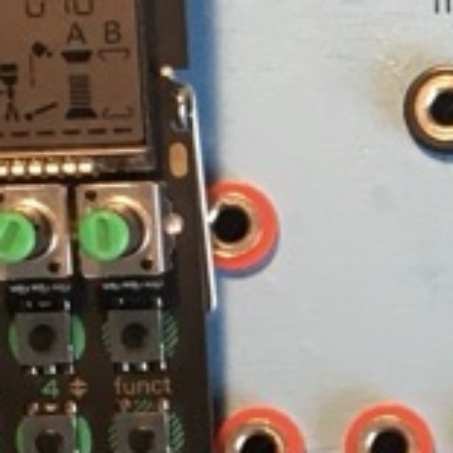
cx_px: 812
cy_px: 386
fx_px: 3124
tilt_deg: -87.0
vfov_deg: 8.3
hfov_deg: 8.0
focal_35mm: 211
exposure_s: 1/33
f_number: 2.2
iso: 40
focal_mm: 4.15
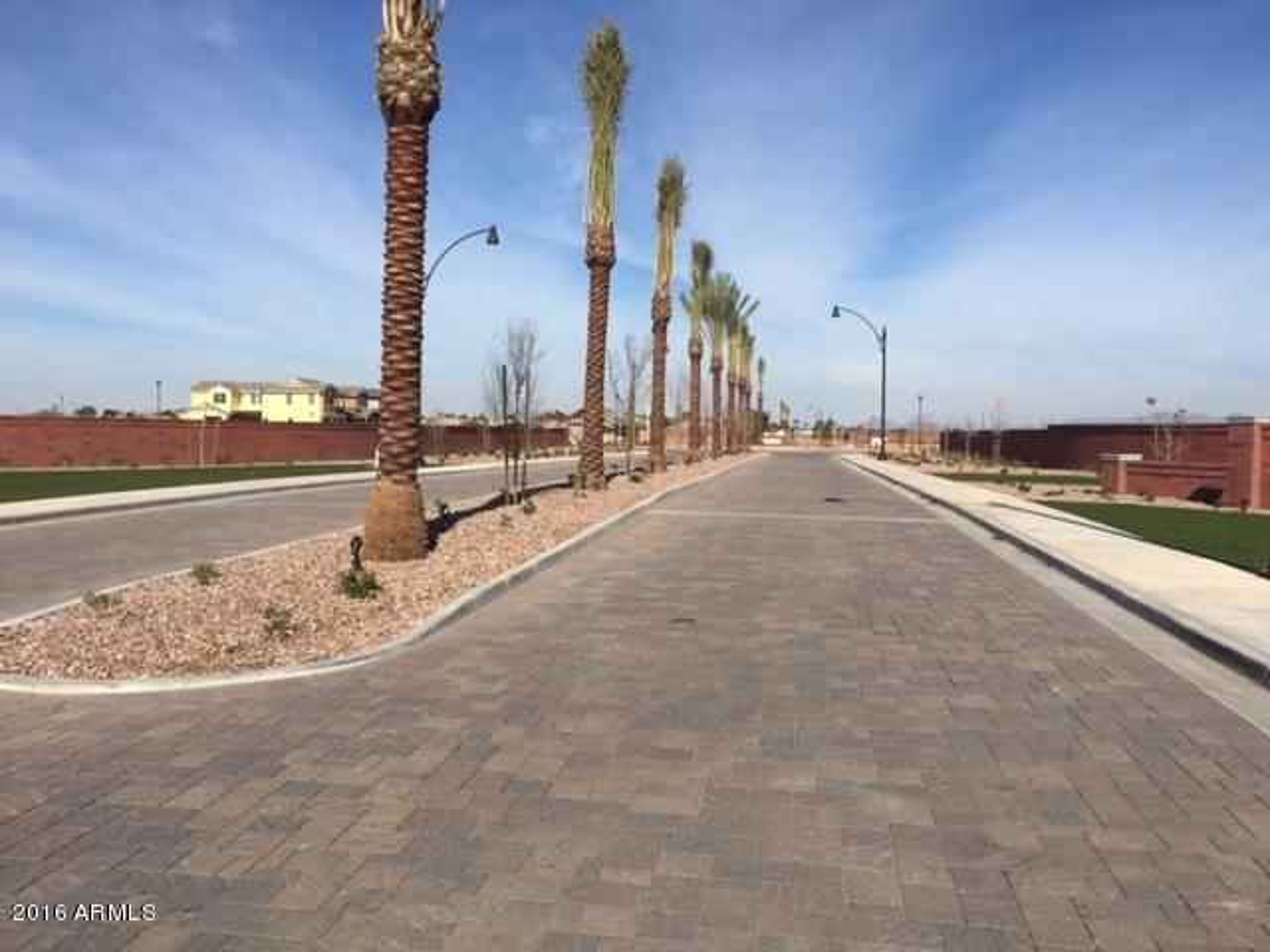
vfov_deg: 48.2
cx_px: 635
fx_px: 1064
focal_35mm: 29
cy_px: 476
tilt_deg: -3.2
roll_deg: -1.6
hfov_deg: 61.7
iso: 32
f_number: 2.2
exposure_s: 1/3300
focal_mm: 4.15
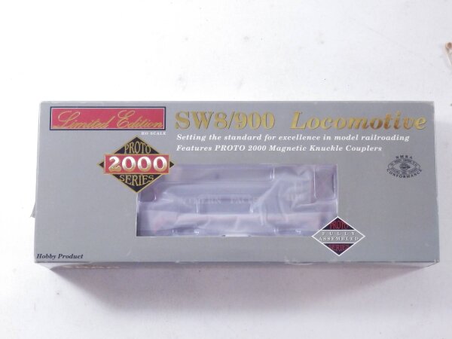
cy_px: 170
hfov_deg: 29.4
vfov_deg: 22.3
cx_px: 226
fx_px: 862
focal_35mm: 66
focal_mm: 11.9
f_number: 4.4
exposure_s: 1/160
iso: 1000
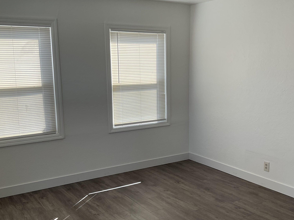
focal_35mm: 41
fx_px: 348
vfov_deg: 35.1
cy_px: 127
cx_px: 164
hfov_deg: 45.7
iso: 25
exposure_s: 1/120
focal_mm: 3
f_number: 1.8
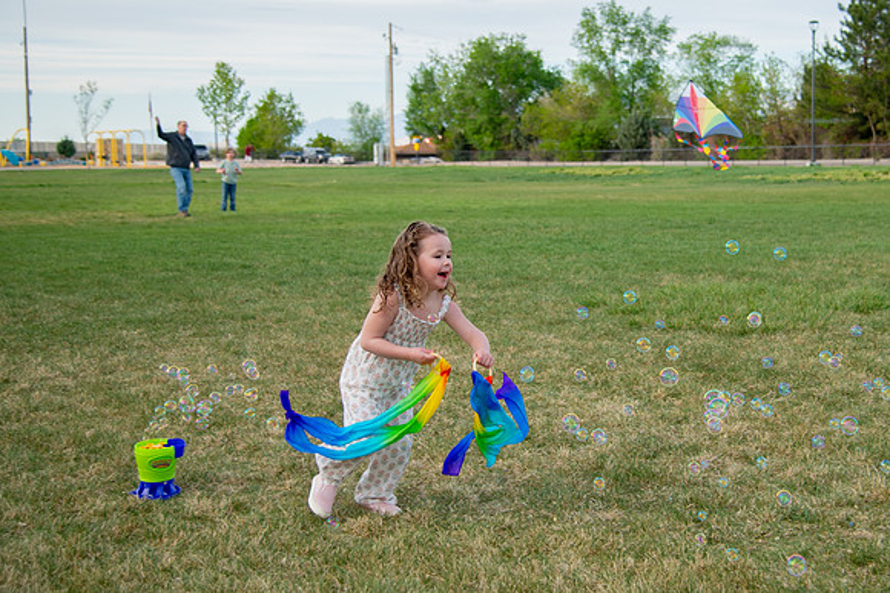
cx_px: 589
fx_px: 1446
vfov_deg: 23.1
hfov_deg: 33.9
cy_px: 263
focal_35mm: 59
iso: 200
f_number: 4
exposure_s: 1/400
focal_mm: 44
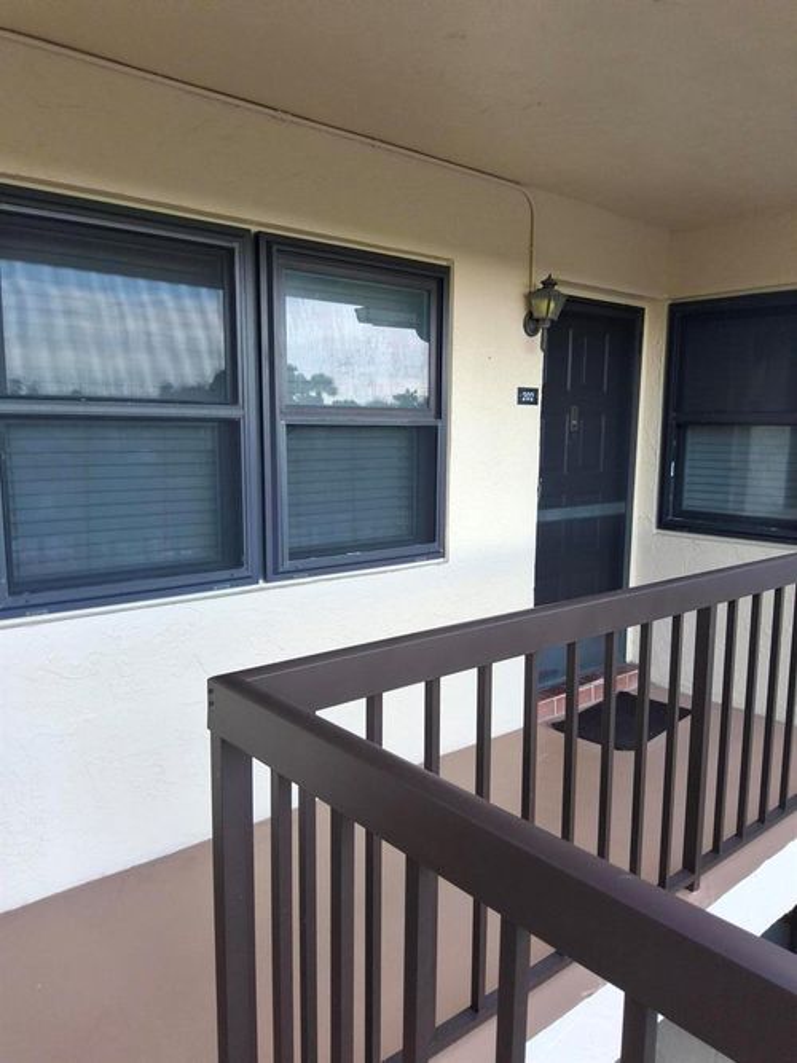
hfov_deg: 54.9
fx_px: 768
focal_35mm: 25
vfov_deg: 69.4
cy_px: 532
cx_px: 398
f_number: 2
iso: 125
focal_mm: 3.08
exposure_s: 1/120
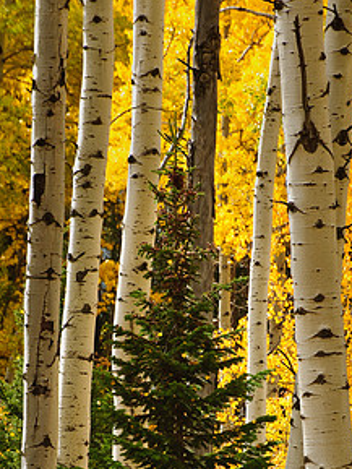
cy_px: 360
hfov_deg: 3.3
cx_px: 210
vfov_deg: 4.4
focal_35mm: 448
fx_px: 6070
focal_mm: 200
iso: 100
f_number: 7.1
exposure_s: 1/100
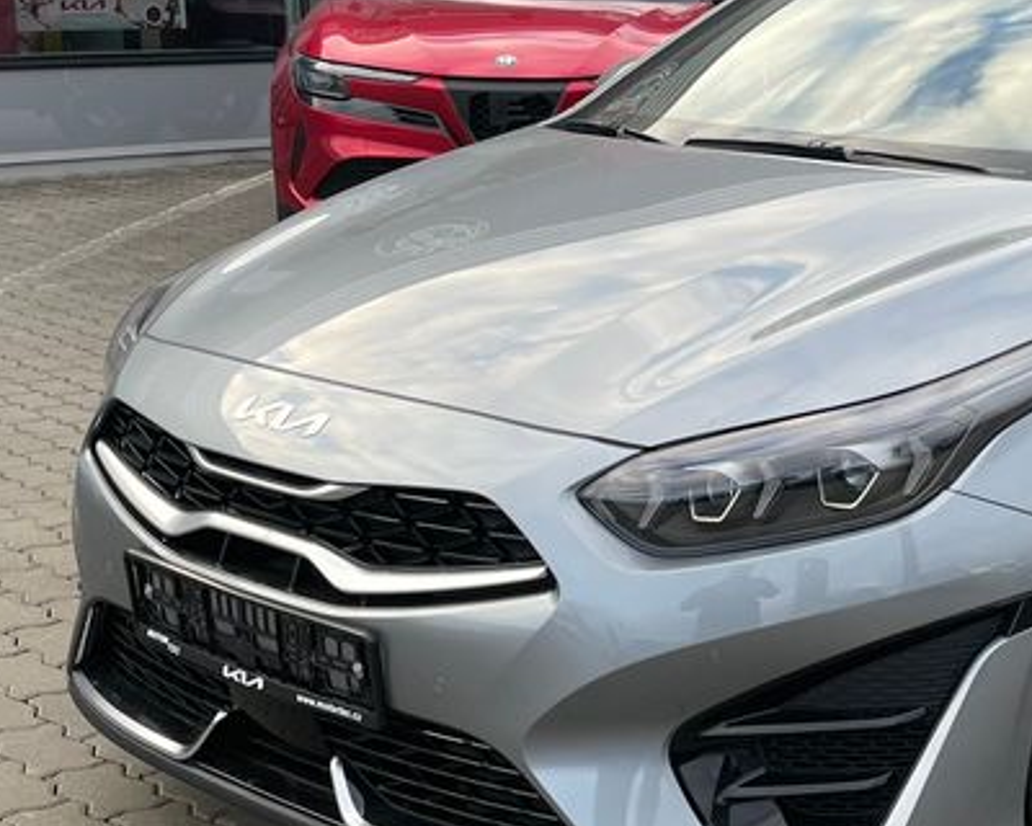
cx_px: 929
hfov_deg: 28.0
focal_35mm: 65
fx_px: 1985
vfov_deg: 23.5
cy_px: 395
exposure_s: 1/310
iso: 32
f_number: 1.6
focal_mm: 4.2
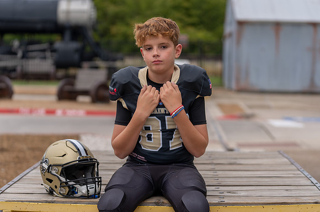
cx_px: 164
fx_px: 816
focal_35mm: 92
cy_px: 112
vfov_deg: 14.8
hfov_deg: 22.2
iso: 100
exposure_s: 1/400
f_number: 2.8
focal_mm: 85
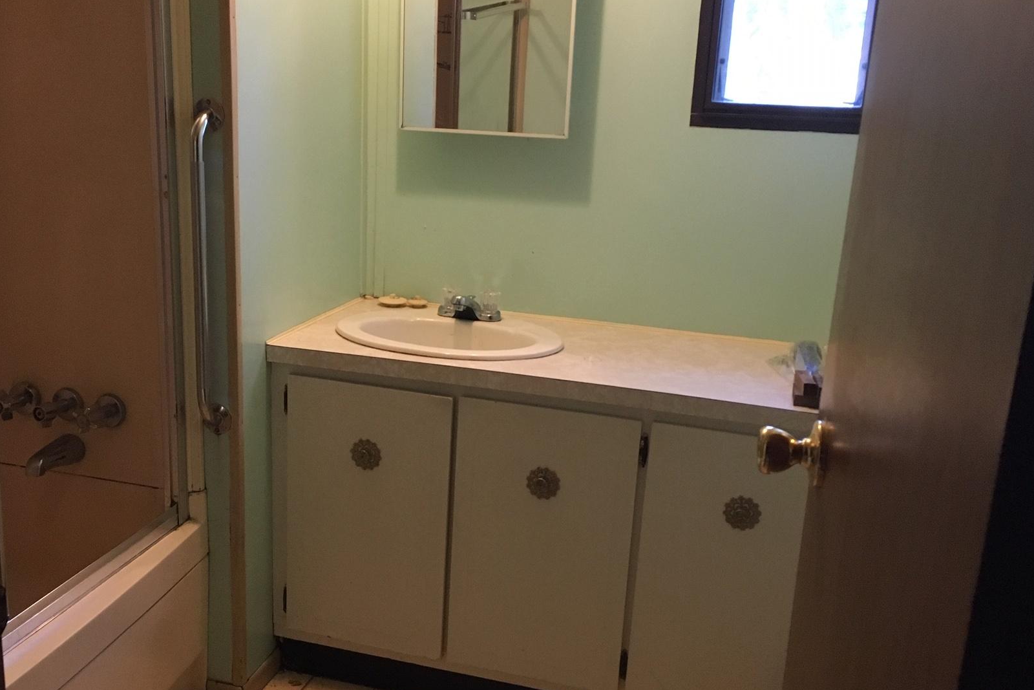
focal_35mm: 38
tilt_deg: -16.2
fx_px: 1091
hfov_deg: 50.6
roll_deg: -1.3
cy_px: 369
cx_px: 452
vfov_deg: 35.0
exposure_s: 1/30
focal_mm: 4.15
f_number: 2.2
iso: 200
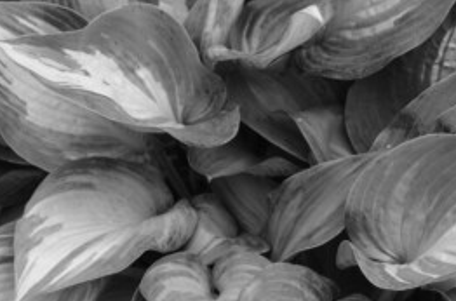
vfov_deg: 9.5
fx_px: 1804
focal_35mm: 143
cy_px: 204
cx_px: 328
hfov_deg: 14.4
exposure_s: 1/160
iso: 200
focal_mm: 55
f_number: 6.3
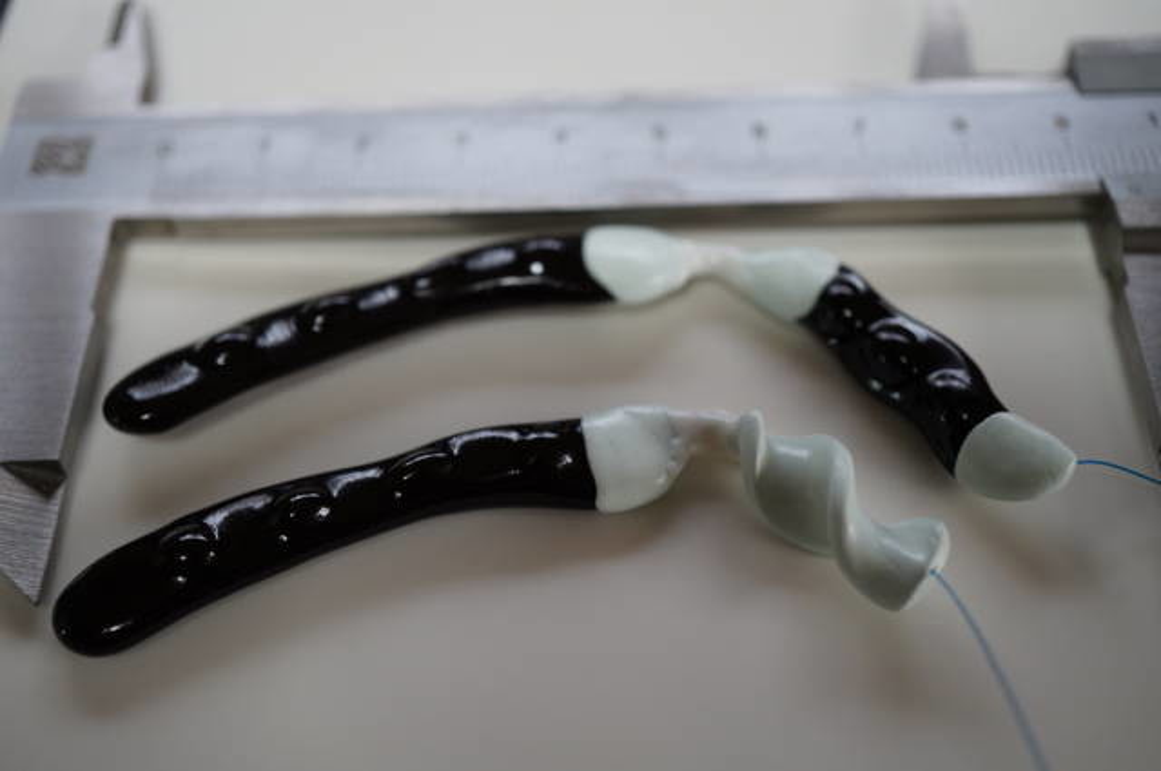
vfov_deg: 29.8
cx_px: 580
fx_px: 1449
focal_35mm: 45
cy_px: 386
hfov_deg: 43.7
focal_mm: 30
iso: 500
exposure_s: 1/60
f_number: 4
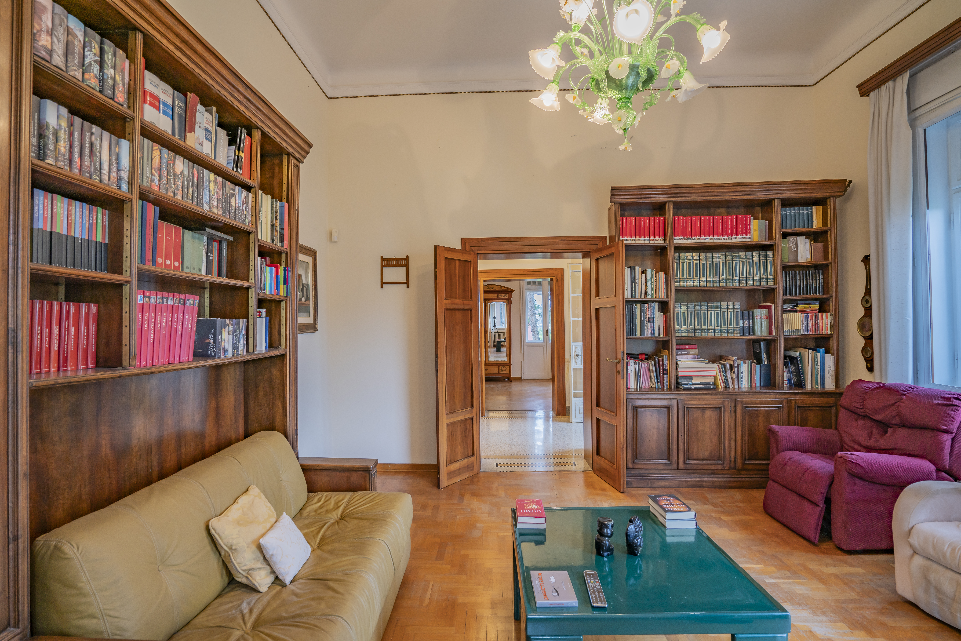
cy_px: 320
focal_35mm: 16
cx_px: 480
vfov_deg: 73.8
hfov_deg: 96.7
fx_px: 427
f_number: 8
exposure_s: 1/5
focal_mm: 16
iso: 250
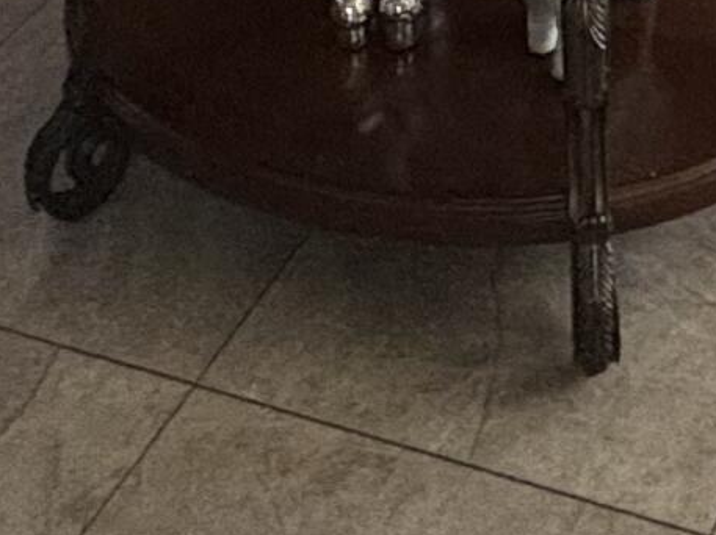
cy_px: -1115
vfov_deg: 10.6
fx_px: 1901
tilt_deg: -3.8
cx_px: 843
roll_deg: +0.3
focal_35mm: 92
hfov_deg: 20.1
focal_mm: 2.22
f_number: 2.2
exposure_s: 1/60
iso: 640
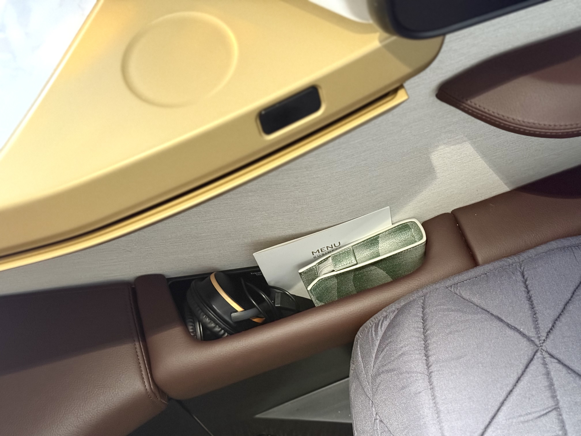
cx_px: 290
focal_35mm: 48
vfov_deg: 30.3
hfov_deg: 39.7
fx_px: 806
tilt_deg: -63.5
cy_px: 218
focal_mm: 6.76
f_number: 1.78
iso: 640
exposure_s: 1/30
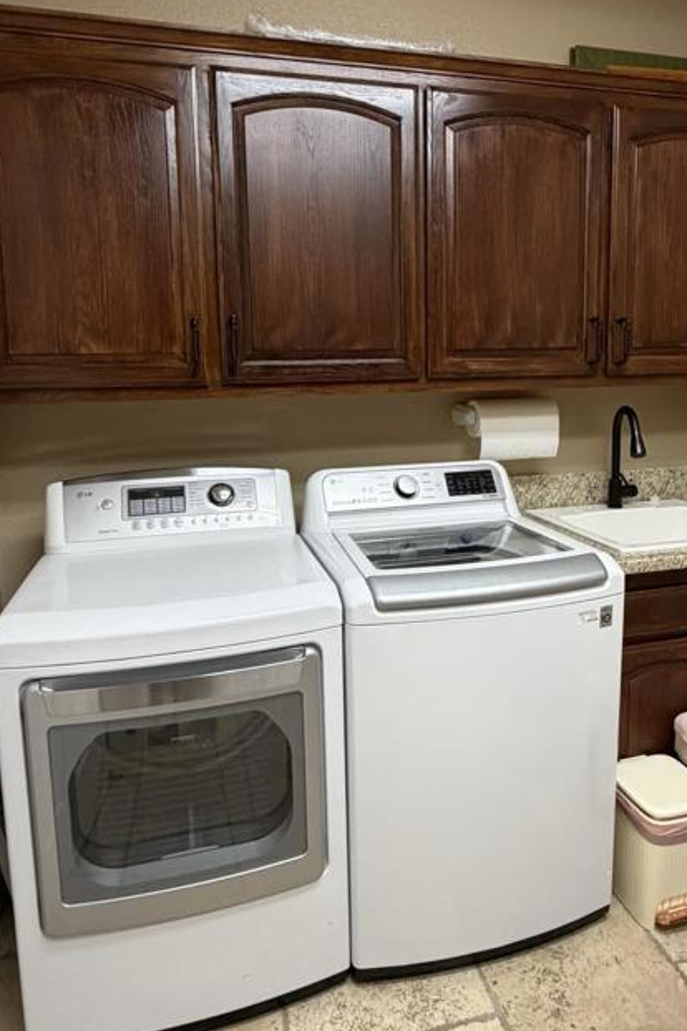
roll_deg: +1.3
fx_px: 687
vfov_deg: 73.5
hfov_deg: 53.1
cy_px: 457
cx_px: 375
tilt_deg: -6.5
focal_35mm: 24
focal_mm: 2.22
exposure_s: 1/60
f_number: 2.2
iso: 250
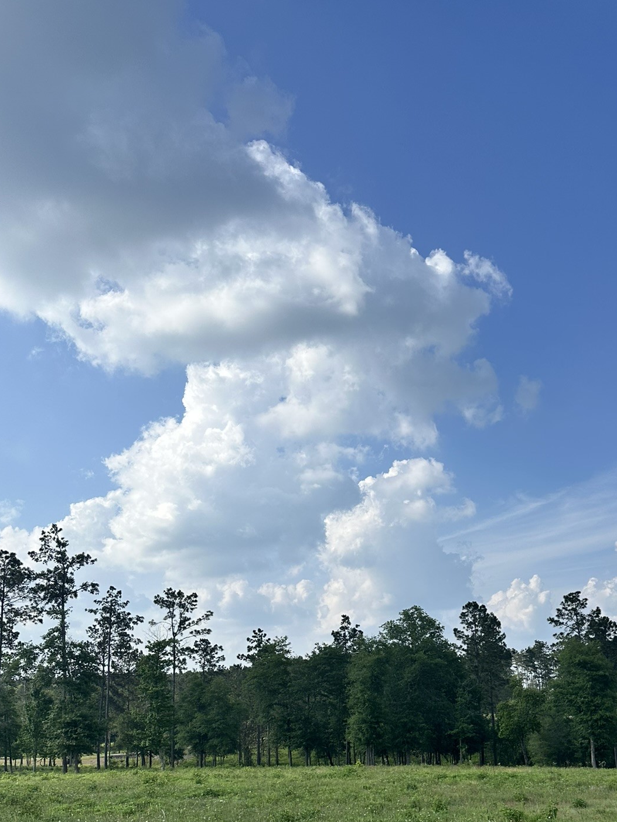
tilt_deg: +11.2
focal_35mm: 35
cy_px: 588
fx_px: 832
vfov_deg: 51.0
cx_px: 414
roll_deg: +1.4
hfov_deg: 40.2
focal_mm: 6.86
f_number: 1.78
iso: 80
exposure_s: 1/6623
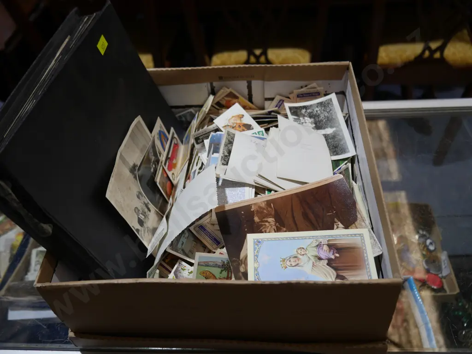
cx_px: 236
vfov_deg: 46.8
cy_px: 177
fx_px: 409
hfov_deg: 59.9
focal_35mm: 30
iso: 200
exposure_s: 1/125
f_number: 3.6
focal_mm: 15
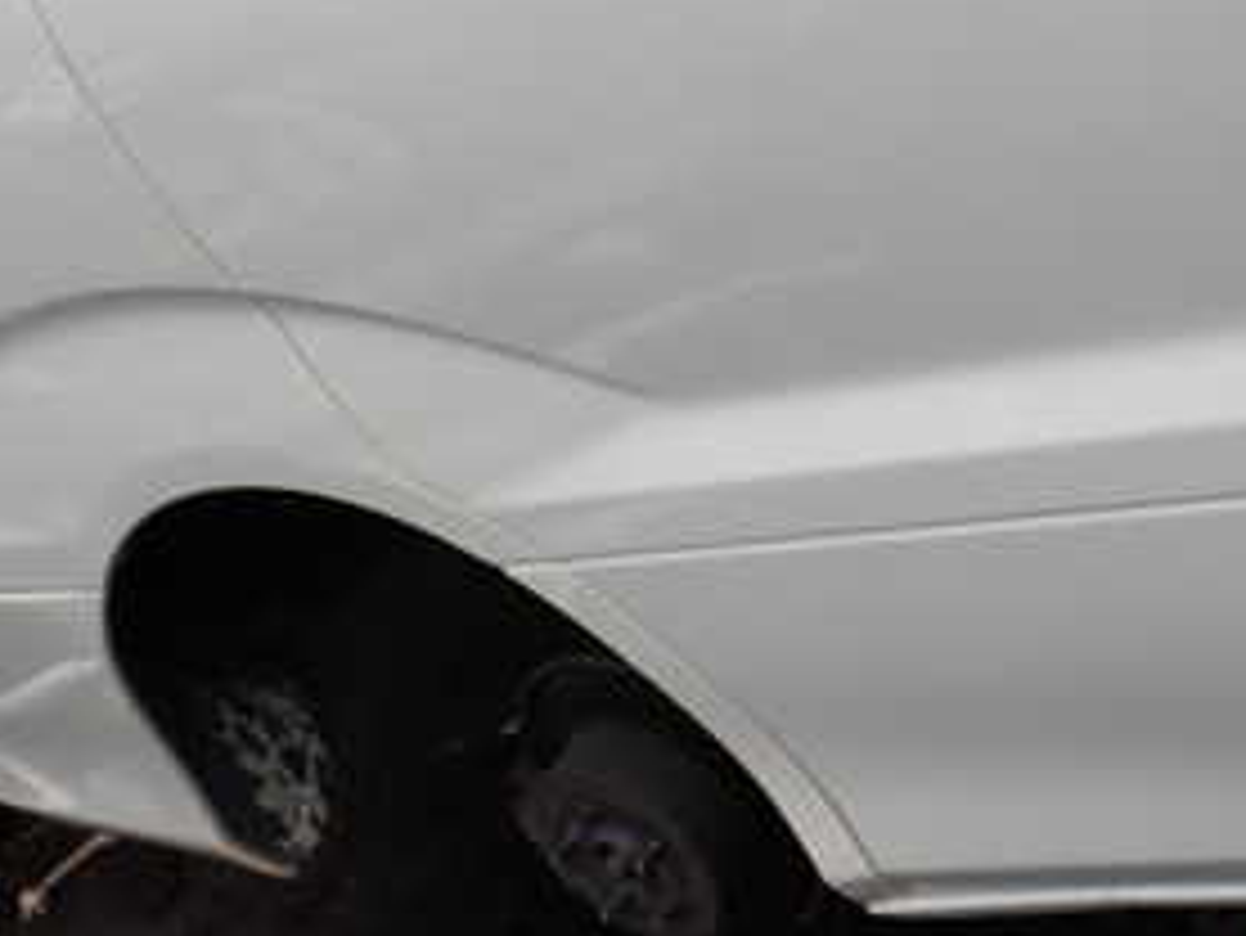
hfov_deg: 28.3
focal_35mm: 65
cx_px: 1201
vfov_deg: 21.8
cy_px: 18
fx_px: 2341
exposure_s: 1/500
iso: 100
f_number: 3.2
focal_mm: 5.4
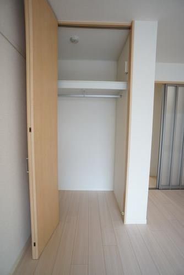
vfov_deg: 73.7
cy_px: 138
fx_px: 184
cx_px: 92
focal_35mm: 24
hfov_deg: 53.2
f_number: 2.8
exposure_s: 1/60
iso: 320
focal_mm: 16
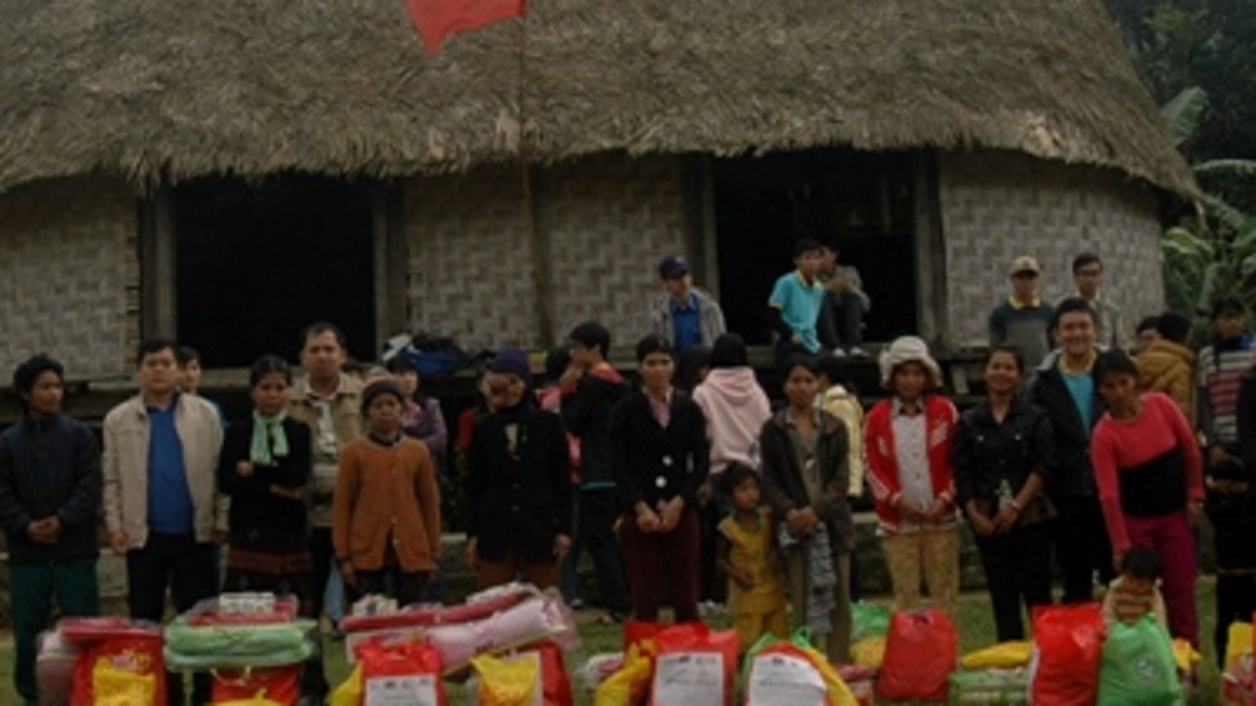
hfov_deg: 32.8
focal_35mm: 64
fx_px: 2131
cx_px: 536
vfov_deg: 18.8
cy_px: 331
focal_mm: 24
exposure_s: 1/250
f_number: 8
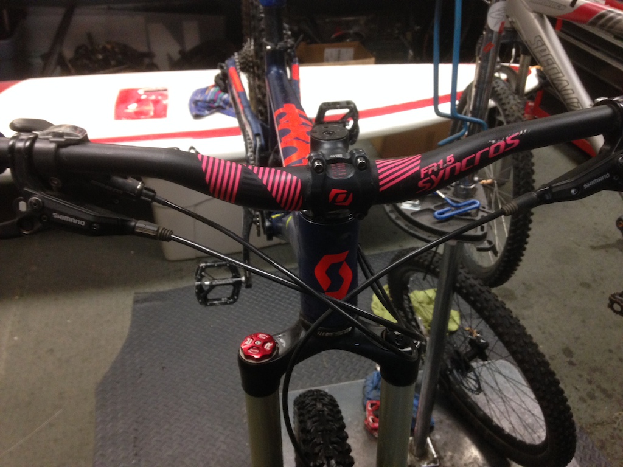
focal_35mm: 33
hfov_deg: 55.4
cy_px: 234
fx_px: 594
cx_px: 312
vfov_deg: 42.9
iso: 200
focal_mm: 4.12
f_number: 2.4
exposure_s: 1/20
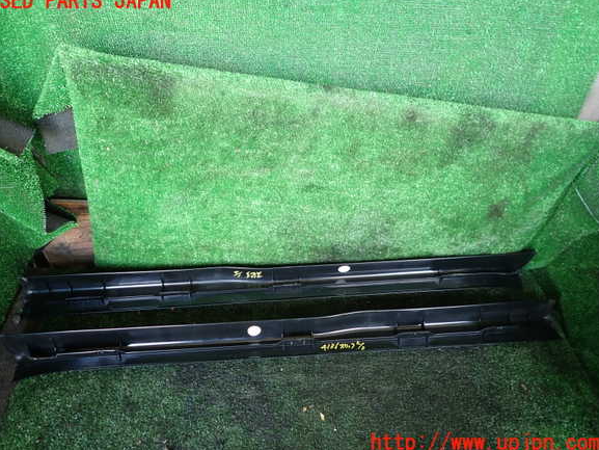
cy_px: 222
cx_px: 294
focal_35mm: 26
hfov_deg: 67.3
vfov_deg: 53.1
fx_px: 450
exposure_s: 1/50
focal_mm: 4.5
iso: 200
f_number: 2
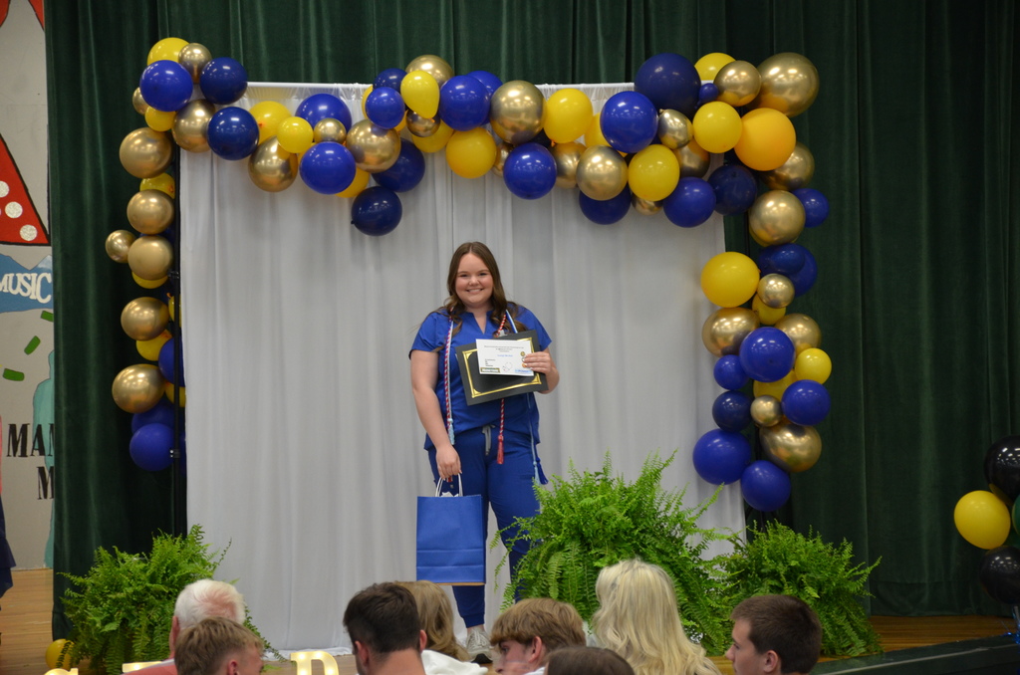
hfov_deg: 15.2
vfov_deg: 10.1
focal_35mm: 135
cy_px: 338
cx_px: 510
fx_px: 3817
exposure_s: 1/30
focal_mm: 90
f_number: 5.3
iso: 1000
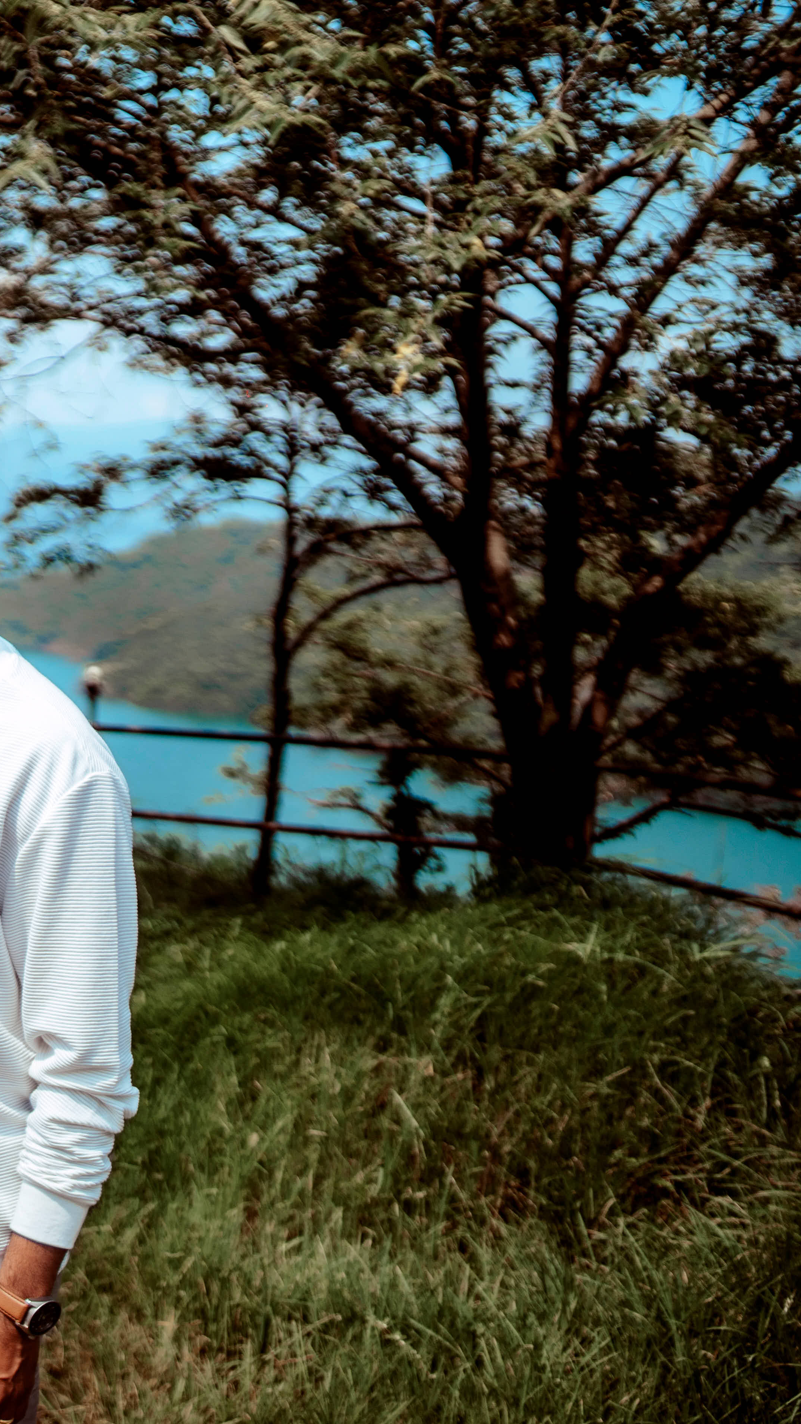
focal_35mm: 58
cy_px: 736
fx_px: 2190
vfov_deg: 36.0
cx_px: -196
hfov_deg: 19.4
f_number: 1.4
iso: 100
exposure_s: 1/8000
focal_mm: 35
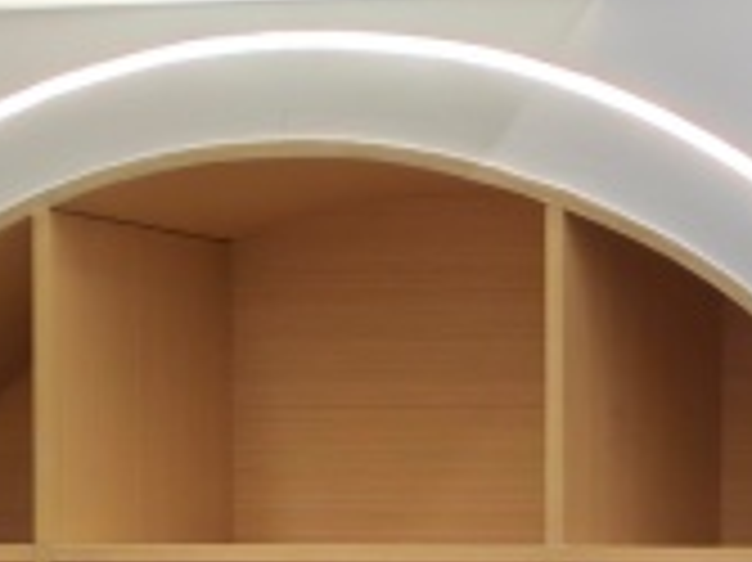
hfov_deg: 8.6
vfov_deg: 6.5
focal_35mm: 221
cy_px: 1133
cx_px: 1414
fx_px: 4798
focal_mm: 6.62
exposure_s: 1/100
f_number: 1.67
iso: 80
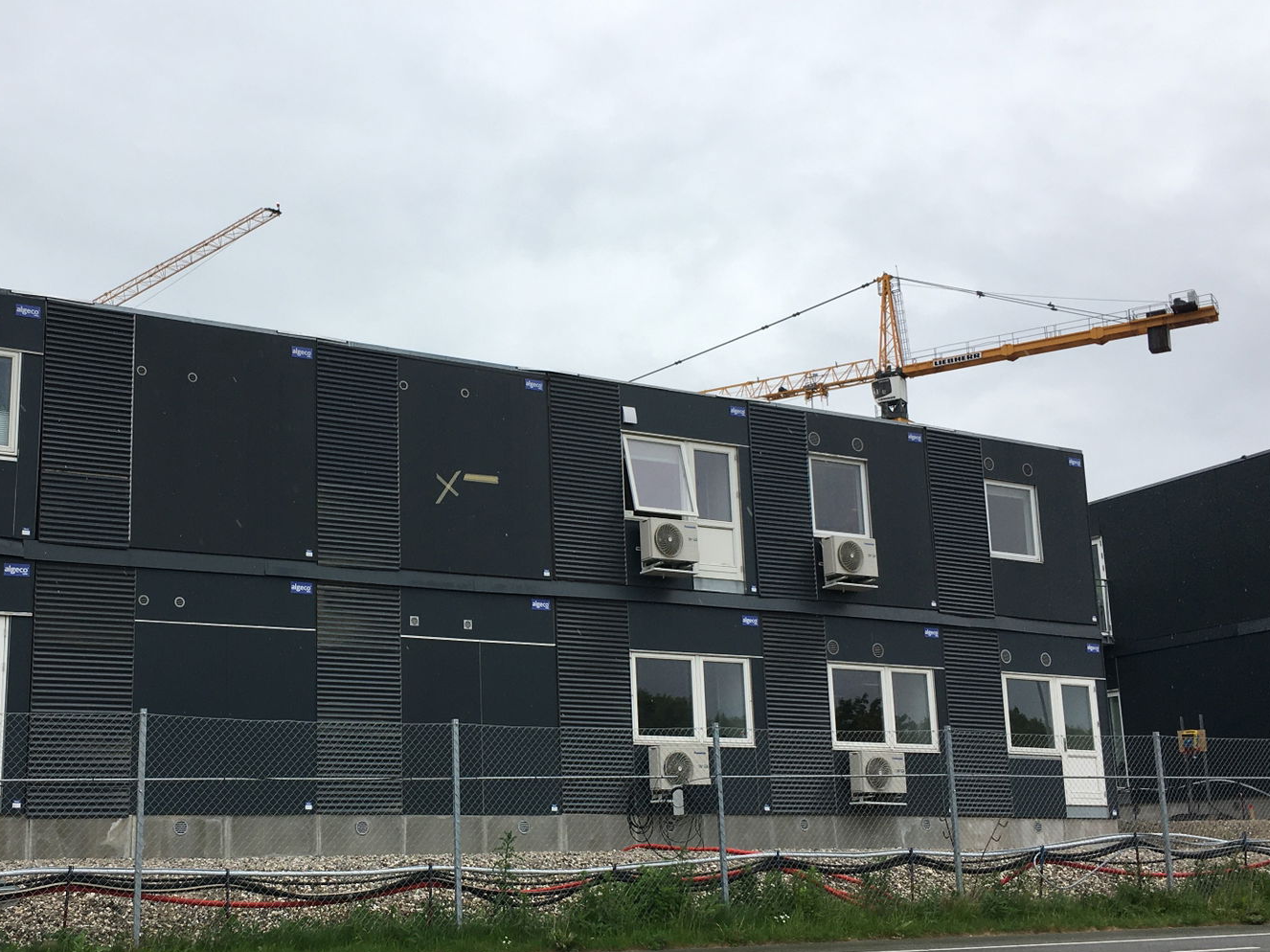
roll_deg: +2.2
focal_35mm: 42
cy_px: 543
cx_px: 433
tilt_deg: +10.6
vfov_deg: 34.3
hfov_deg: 44.2
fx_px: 1541
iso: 25
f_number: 2.2
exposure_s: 1/1261
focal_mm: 4.15
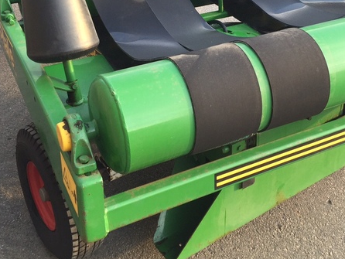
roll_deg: -0.1
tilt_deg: -29.8
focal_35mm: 52
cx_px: 224
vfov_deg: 27.4
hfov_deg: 36.5
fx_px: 519
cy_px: 48
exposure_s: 1/60
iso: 32
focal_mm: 4.15
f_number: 2.2
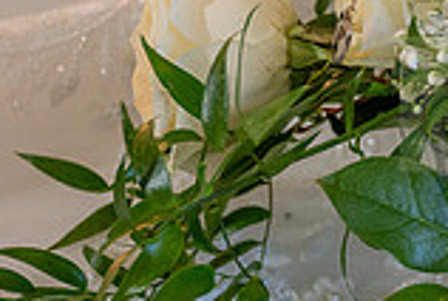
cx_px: 646
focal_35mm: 143
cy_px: 104
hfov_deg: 13.6
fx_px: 1783
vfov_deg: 9.6
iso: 800
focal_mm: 39
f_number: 2.8
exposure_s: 1/125
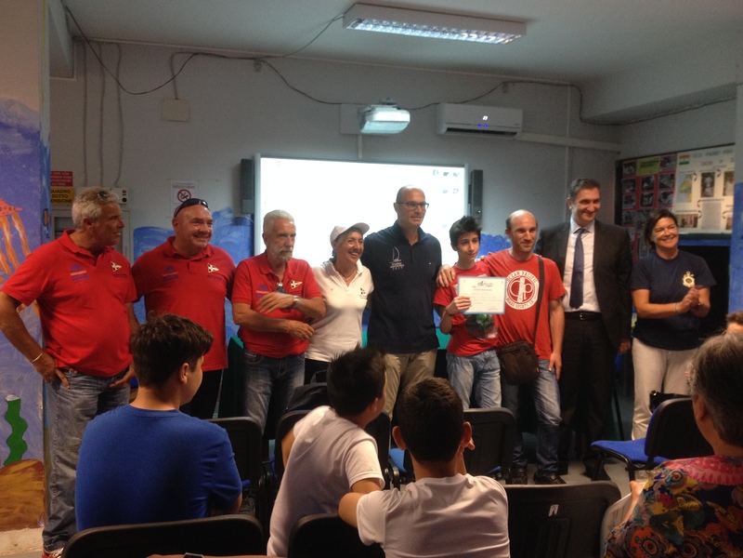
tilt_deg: -6.5
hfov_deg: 52.6
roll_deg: -1.0
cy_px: 279
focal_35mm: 35
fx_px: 751
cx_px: 372
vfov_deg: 40.7
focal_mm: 4.28
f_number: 2.4
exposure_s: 1/20
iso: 125
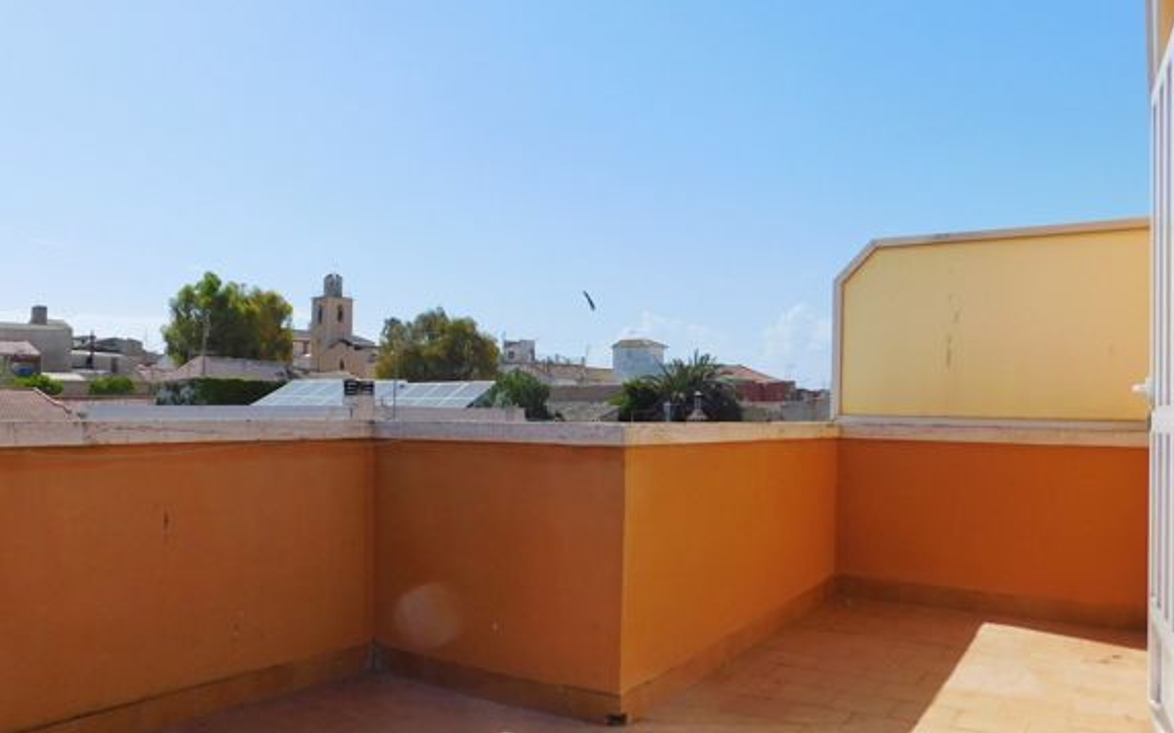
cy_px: 405
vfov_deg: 41.8
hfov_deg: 62.7
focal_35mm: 30
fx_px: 960
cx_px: 523
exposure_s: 1/800
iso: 125
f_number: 6
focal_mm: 4
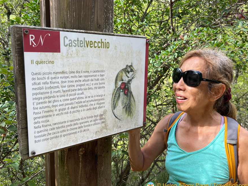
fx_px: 215
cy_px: 86
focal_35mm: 30
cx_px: 133
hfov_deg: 59.9
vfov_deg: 46.7
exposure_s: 1/441
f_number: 1.5
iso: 50
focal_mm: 5.7
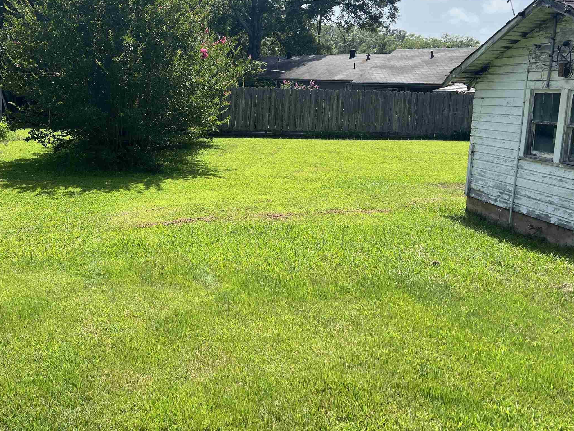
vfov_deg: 36.6
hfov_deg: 47.5
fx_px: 647
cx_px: 218
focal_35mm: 39
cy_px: 167
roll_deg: -2.1
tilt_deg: -6.8
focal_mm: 5.7
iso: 50
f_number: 1.5
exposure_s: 1/2404
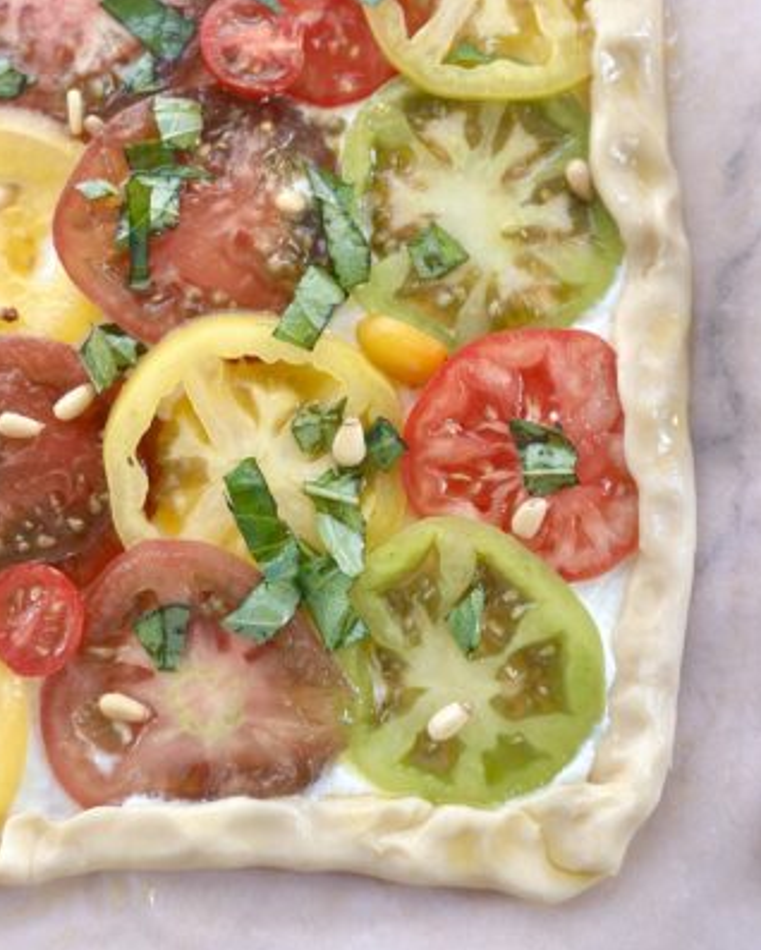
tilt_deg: -82.7
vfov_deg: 31.8
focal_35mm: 59
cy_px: 366
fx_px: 1660
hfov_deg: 25.8
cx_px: 322
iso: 100
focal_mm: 6.86
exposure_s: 1/171
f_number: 1.78
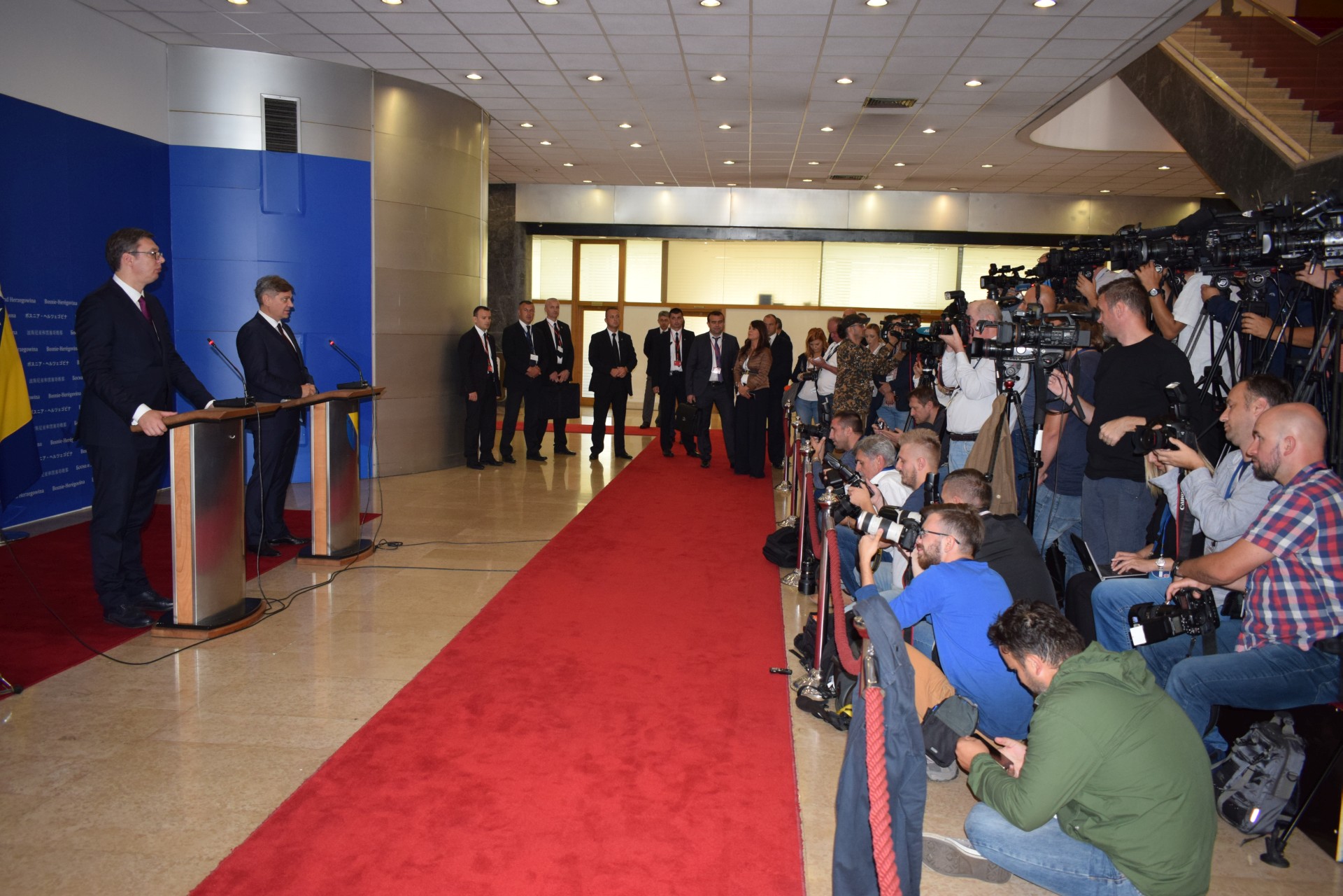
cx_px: 672
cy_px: 448
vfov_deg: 47.9
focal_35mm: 27
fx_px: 1007
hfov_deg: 67.4
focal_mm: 18
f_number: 4
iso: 800
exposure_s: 1/60
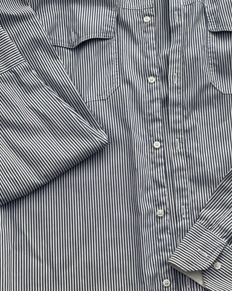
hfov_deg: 11.8
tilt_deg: -62.4
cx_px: 175
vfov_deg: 14.8
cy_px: 115
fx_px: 1117
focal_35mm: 130
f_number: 2.2
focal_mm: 7.5
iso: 125
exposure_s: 1/99
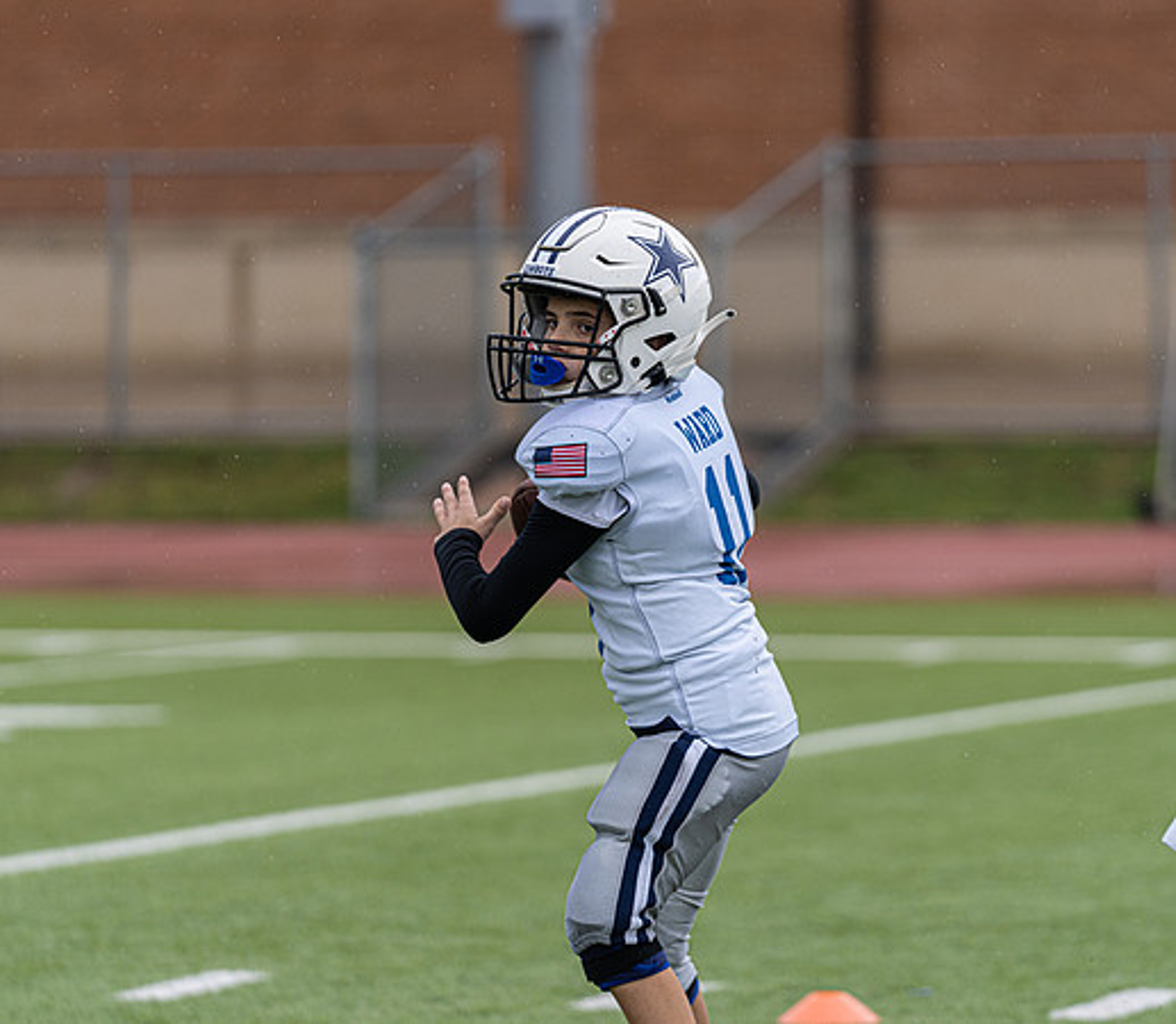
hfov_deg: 7.7
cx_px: 617
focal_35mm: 242
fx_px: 8718
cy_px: 508
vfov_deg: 6.7
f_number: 3.5
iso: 250
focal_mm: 200
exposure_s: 1/1250
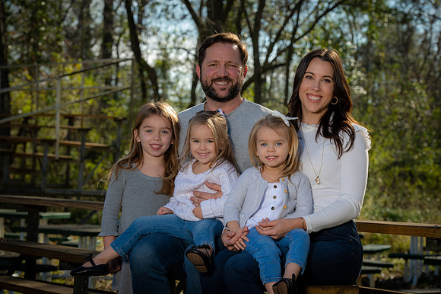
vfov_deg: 13.0
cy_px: 147
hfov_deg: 19.5
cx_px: 220
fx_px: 1285
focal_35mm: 105
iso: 100
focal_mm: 105
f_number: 8
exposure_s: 1/100
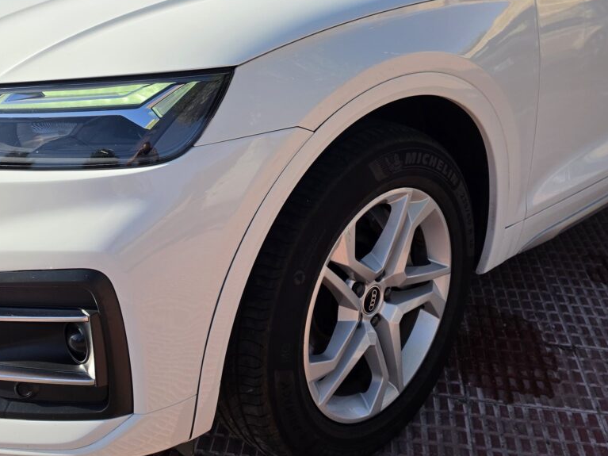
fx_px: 843
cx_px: 267
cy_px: 109
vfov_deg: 29.7
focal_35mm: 48
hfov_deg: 39.6
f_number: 1.4
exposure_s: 1/6806
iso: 64
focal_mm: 6.5
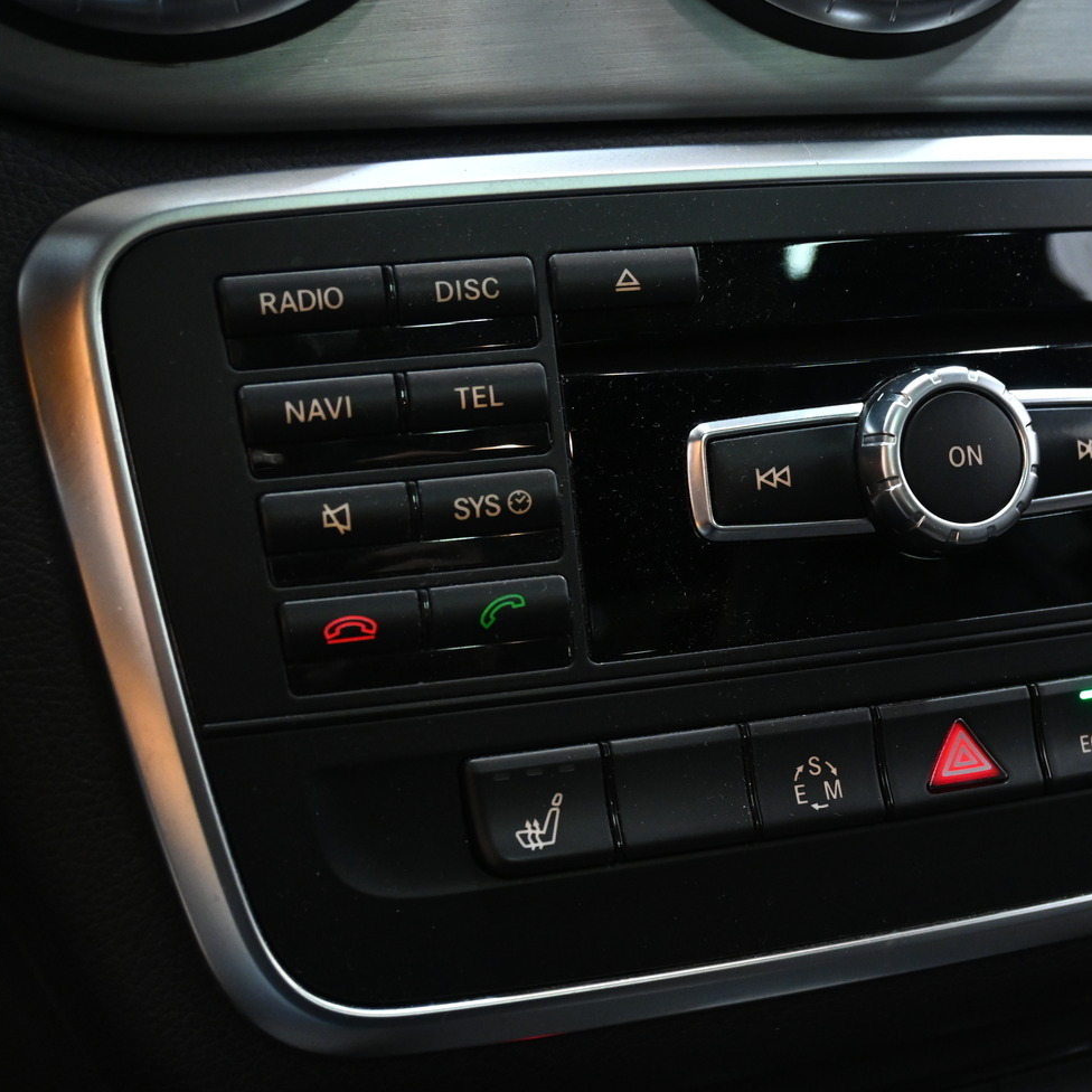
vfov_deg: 30.5
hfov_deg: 29.9
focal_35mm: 56
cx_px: 863
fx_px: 2001
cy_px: 568
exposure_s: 1/40
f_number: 4.5
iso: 1800
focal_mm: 26.5
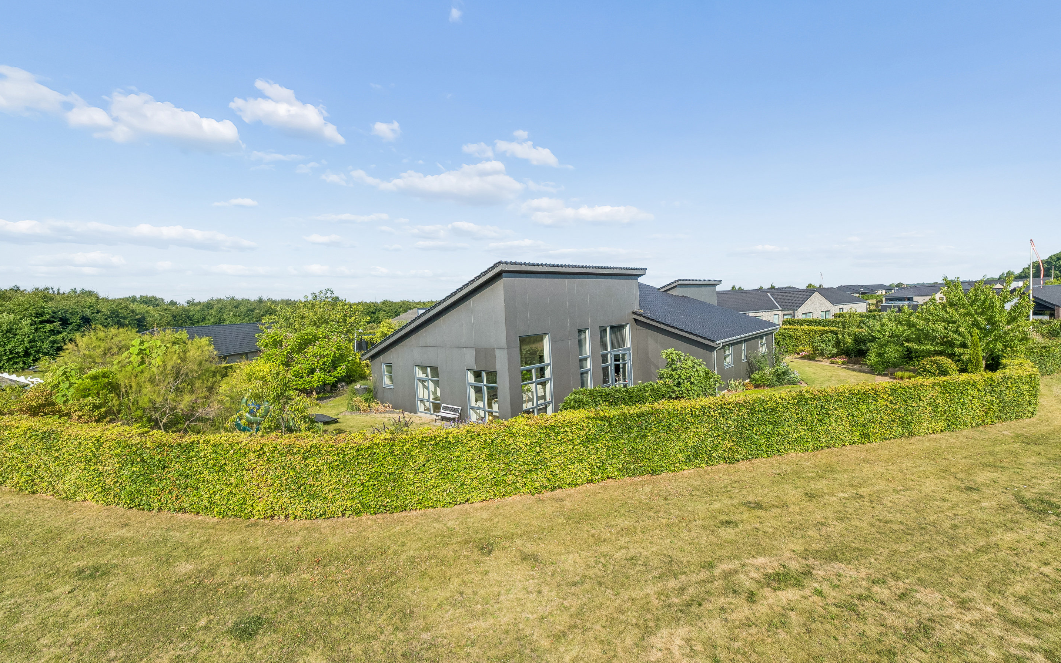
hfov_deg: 95.0
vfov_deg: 68.6
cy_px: 328
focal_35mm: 17
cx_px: 548
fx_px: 486
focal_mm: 10.5
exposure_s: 1/640
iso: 250
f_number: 8
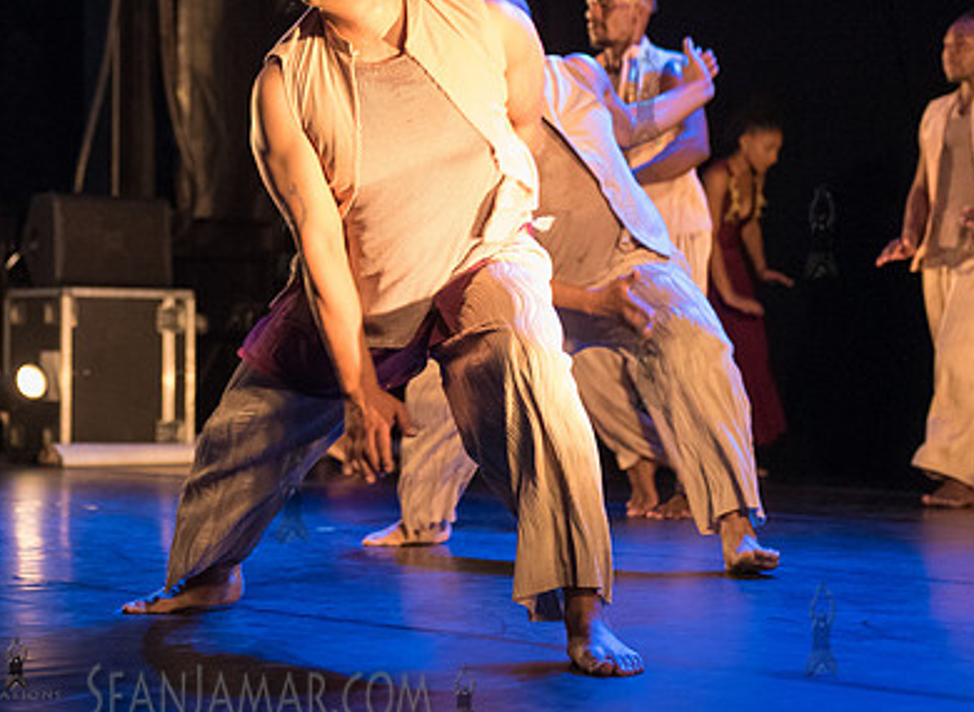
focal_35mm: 95
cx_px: 165
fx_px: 2649
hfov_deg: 20.6
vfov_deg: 15.2
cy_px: 191
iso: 5000
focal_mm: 56
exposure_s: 1/250
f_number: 2.8
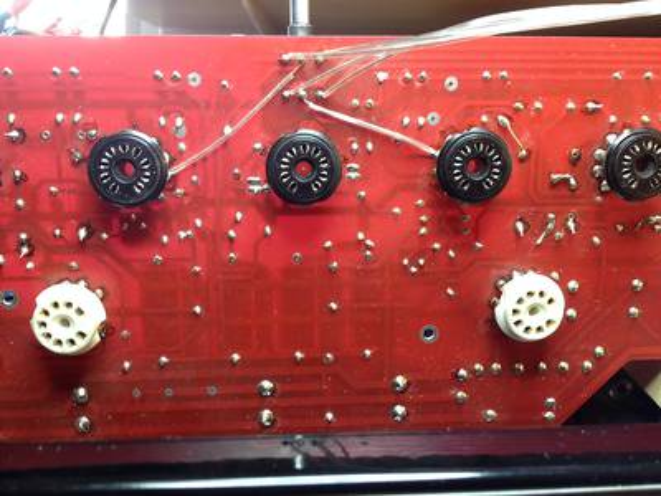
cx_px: 330
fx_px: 668
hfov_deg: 52.6
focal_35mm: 35
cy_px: 248
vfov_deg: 40.7
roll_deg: +0.1
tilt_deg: -14.3
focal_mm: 4.28
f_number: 2.4
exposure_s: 1/20
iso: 100
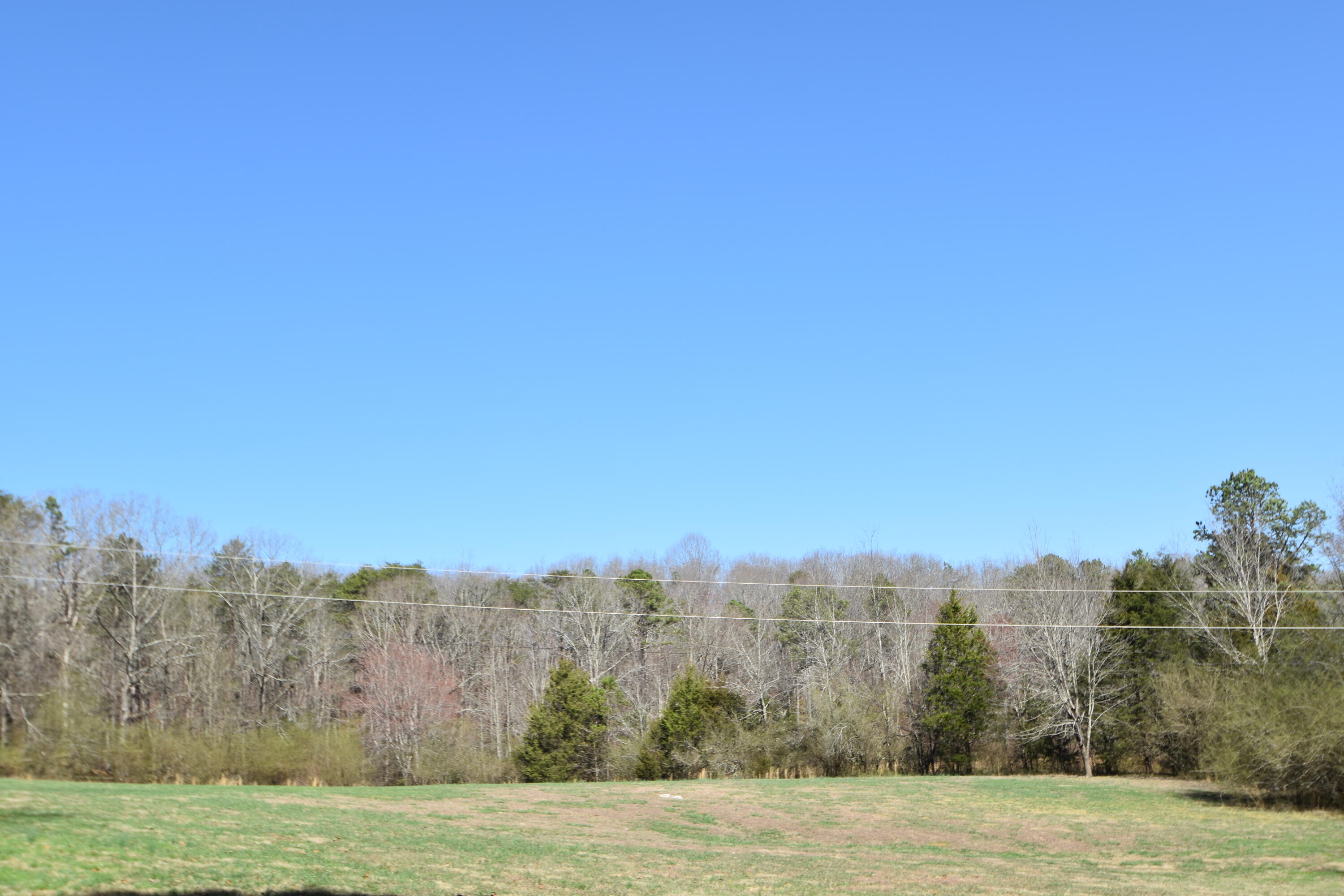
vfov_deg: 36.9
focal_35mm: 36
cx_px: 672
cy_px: 448
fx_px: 1344
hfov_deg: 53.1
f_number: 8
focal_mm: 24
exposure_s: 1/250
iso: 100
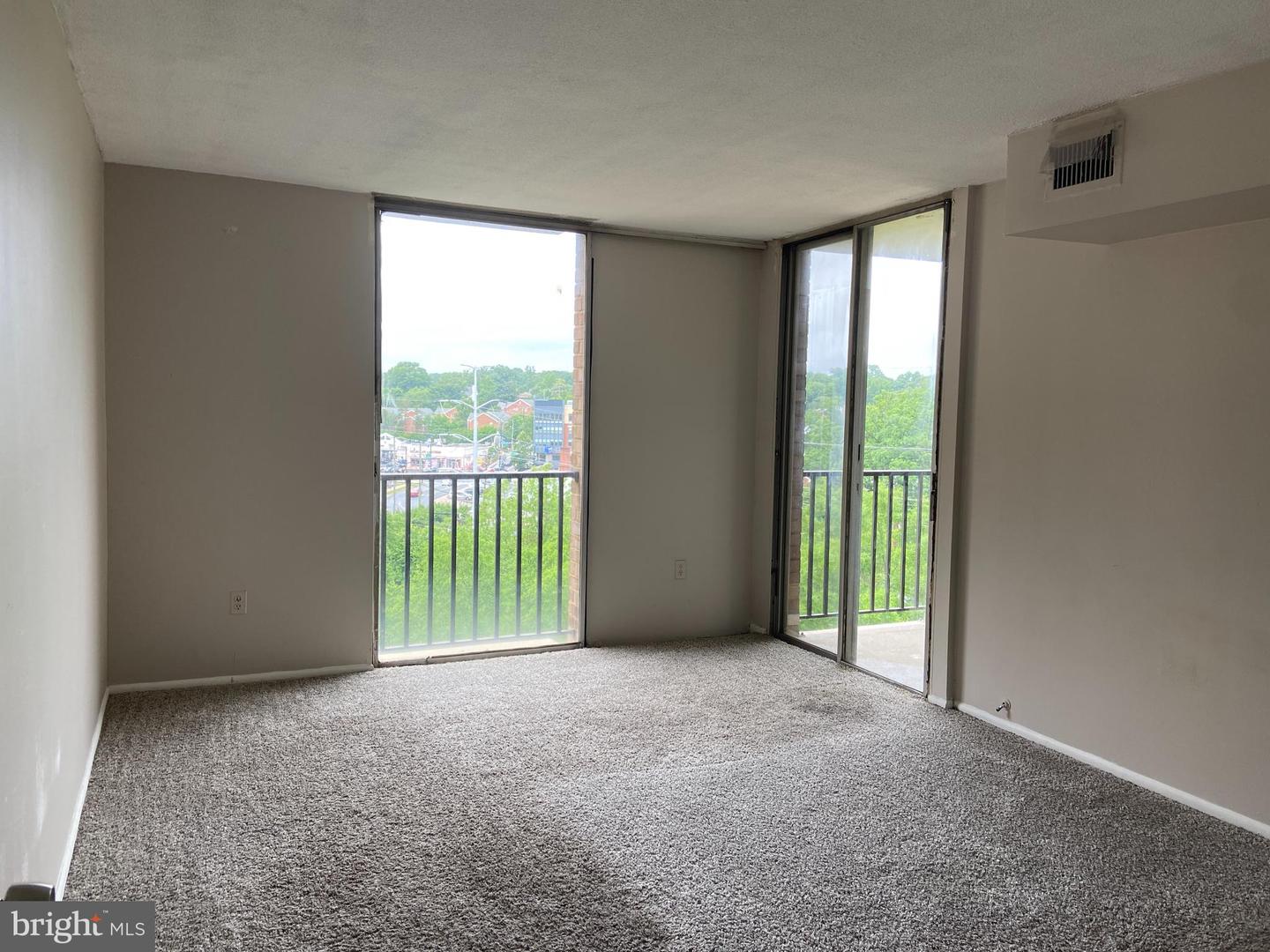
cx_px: 635
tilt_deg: -1.9
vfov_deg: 53.1
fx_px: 954
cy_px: 476
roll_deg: -1.0
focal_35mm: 26
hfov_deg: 67.3
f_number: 1.8
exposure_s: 1/122
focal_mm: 4.25
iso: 32
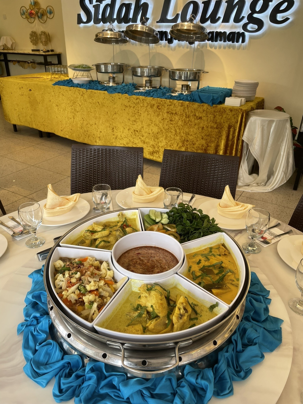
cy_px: 202
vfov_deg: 67.3
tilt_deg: -28.0
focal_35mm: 26
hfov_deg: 53.1
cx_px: 152
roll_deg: -0.8
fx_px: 303
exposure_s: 1/121
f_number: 1.6
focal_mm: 4.2
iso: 40
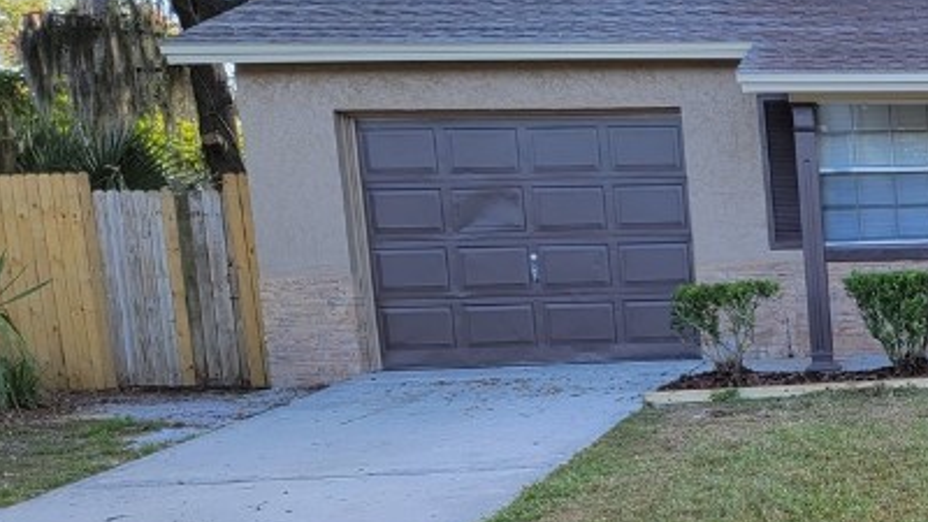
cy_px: 483
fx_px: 1649
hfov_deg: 27.1
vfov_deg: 17.7
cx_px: 1165
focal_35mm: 67
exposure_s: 1/119
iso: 20
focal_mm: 6.7
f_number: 1.8
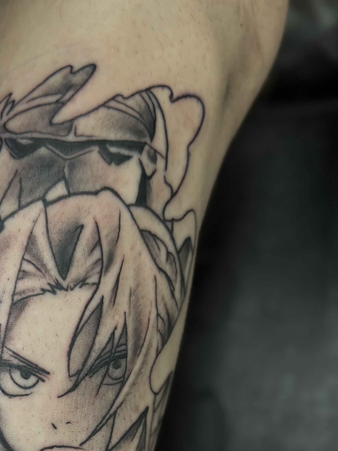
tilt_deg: -80.9
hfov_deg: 28.1
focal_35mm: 50
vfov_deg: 34.7
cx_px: 42
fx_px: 651
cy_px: 451
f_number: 1.78
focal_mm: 6.76
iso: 125
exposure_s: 1/60
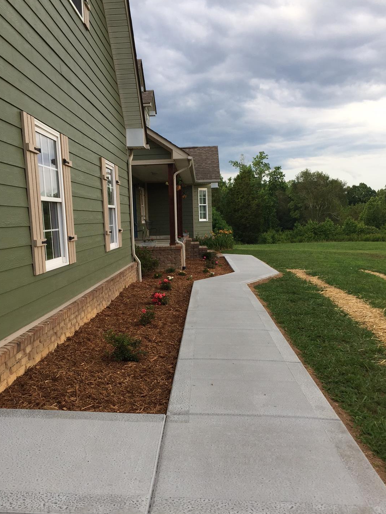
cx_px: 192
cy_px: 283
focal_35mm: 33
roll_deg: +1.8
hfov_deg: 43.0
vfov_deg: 55.2
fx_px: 490
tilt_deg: -8.3
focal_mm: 4.15
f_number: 2.2
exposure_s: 1/366
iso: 32
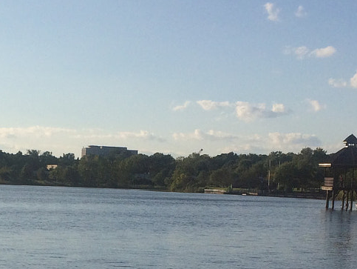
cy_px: 284
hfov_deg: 20.1
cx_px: 45
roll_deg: -1.1
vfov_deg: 15.1
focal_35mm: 96
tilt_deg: -4.0
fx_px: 991
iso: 32
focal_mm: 4.15
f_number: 2.2
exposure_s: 1/4115
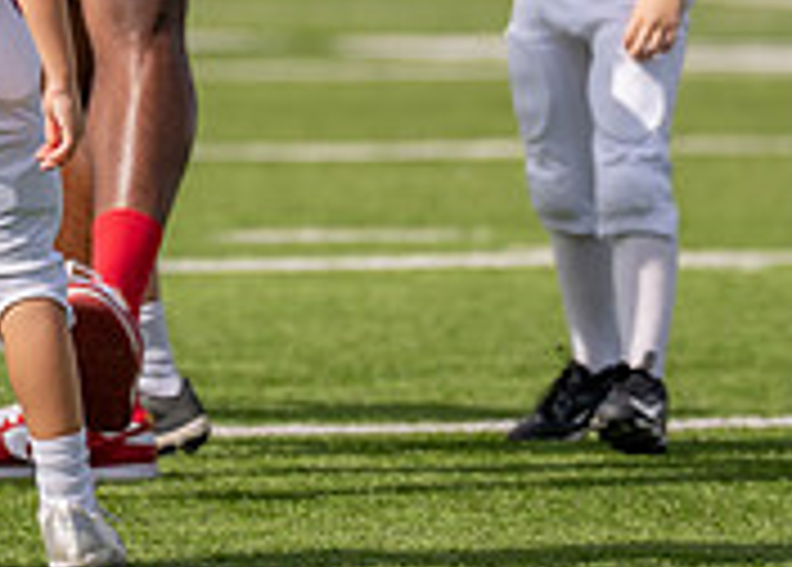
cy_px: -371
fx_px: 19134
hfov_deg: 2.4
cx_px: 59
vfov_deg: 1.7
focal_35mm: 850
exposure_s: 1/4000
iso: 160
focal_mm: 200
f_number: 2.8
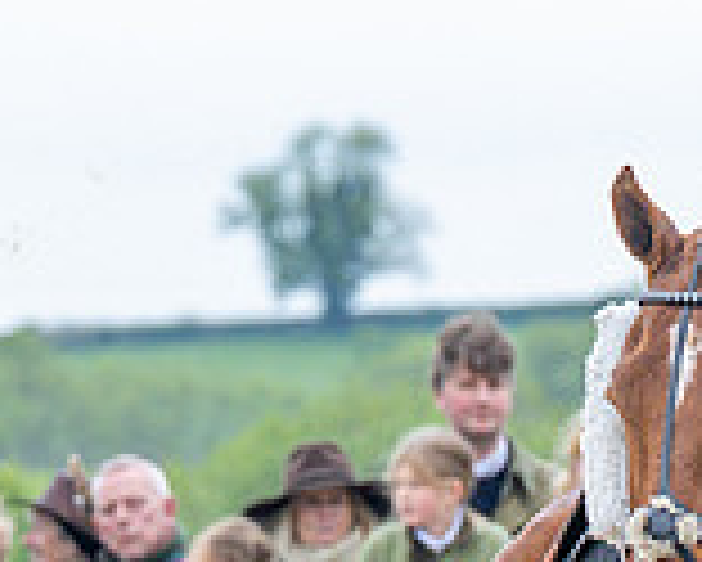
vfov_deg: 1.9
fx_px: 16548
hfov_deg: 2.4
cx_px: 781
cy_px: 928
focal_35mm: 796
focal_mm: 110
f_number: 4.5
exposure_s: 1/640
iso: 400
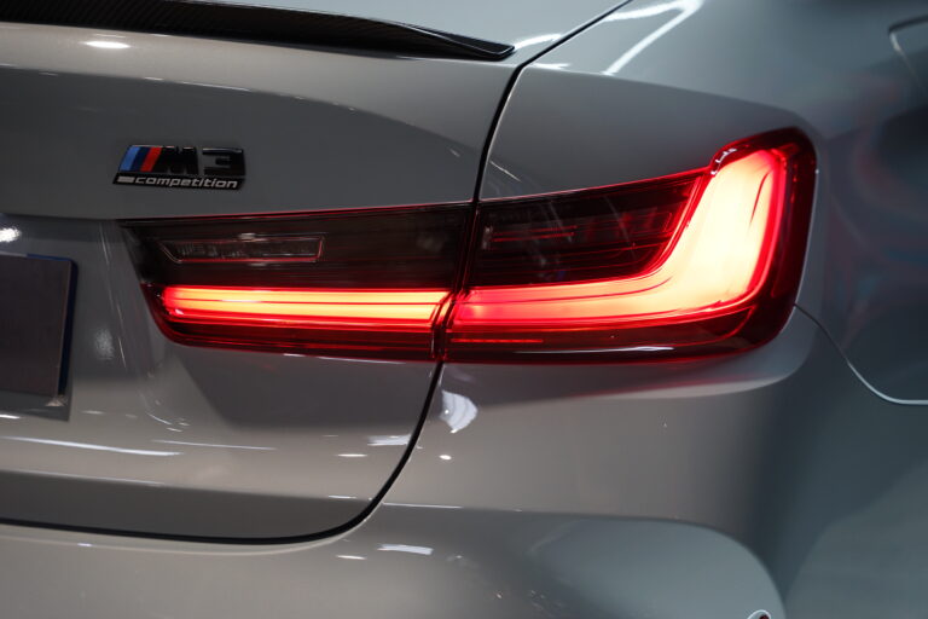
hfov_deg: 28.8
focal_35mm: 70
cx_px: 464
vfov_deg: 19.5
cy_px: 310
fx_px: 1804
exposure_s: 1/80
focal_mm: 70
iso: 640
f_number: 2.8
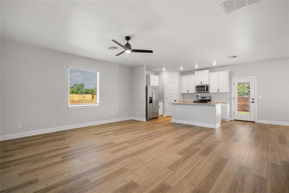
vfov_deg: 73.7
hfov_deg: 96.7
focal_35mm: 16
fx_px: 128
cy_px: 96
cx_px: 144
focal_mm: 16
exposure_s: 1/3
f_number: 7.1
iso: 500
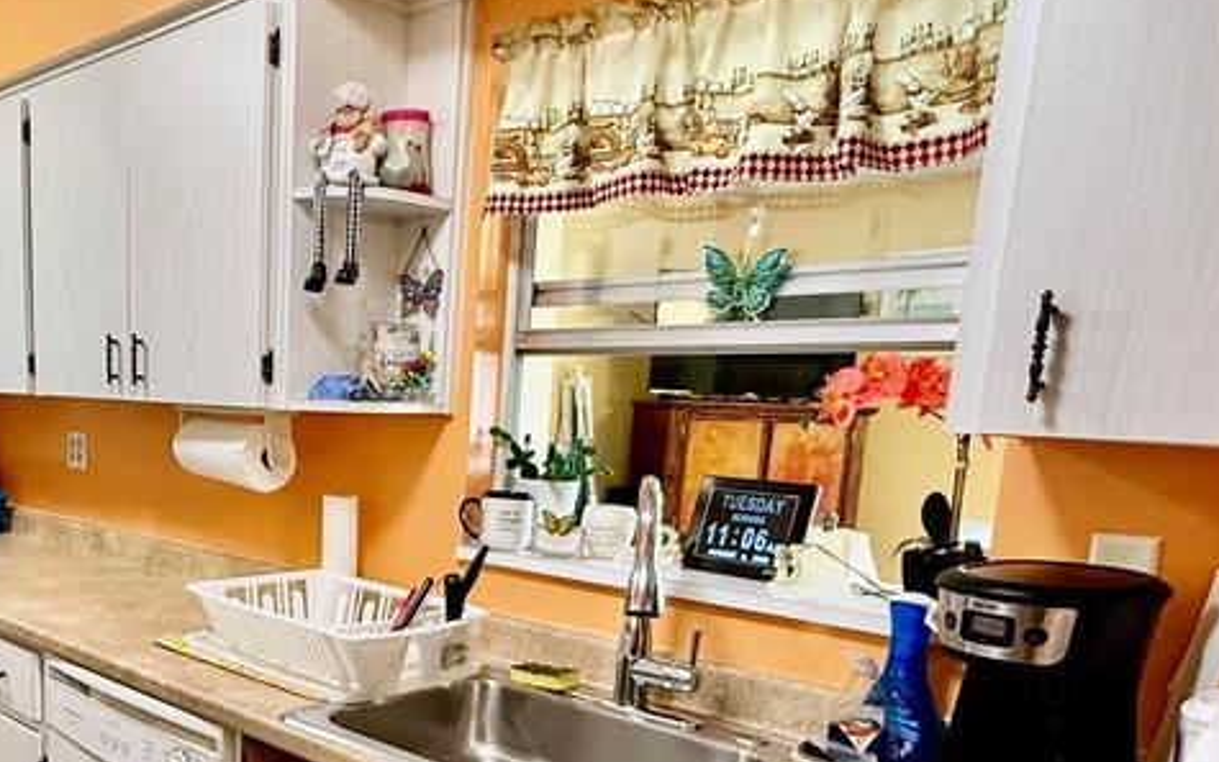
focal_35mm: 32
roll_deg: -1.6
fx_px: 1063
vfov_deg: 38.1
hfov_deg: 56.7
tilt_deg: -9.9
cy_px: 598
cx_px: 305
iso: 250
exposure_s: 1/60
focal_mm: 2.22
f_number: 2.2
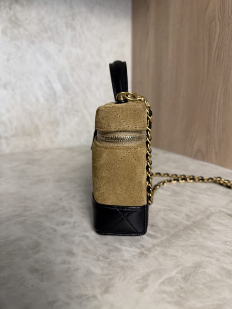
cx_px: 116
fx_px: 214
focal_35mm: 24
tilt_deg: -13.3
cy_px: 154
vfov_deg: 71.6
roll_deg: +0.1
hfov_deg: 56.8
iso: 125
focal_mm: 6.76
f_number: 1.78
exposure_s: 1/120
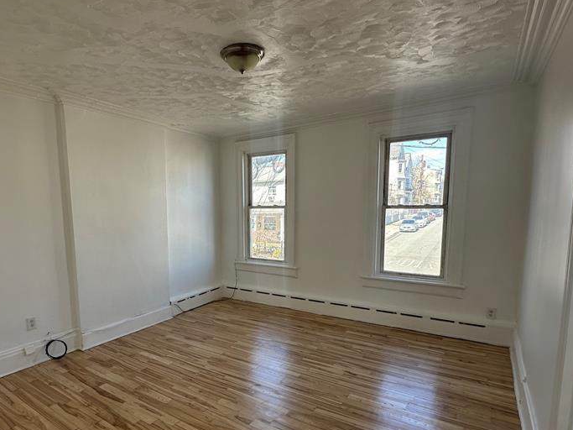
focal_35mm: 21
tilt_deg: -6.3
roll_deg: +0.0
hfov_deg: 78.4
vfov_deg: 63.1
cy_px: 247
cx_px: 242
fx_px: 348
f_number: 2.2
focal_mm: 2.22
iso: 40
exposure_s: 1/157
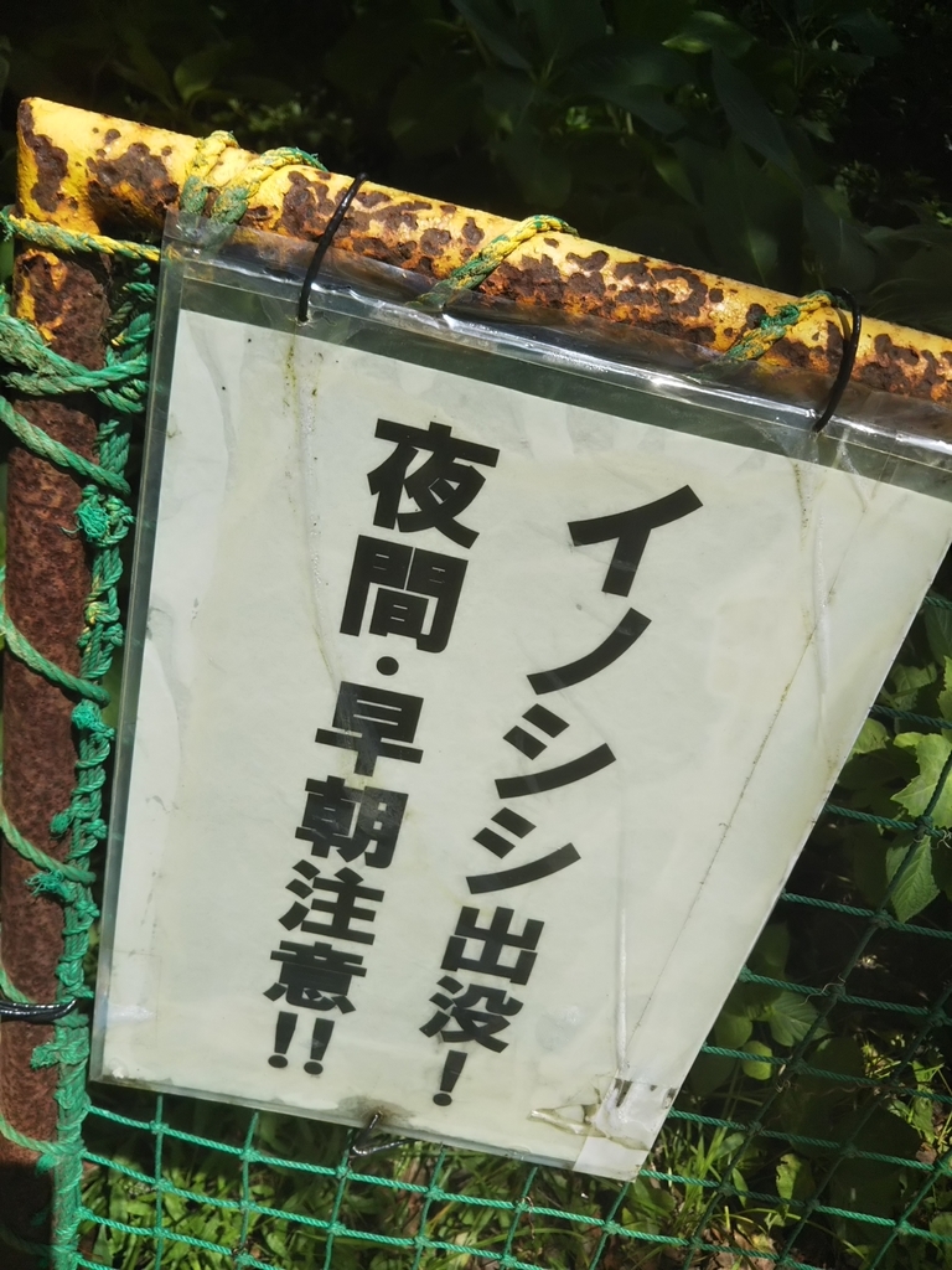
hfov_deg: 46.8
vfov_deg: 60.0
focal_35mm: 30
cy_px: 635
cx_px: 476
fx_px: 1100
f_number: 2.2
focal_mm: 4
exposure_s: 1/1114
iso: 20
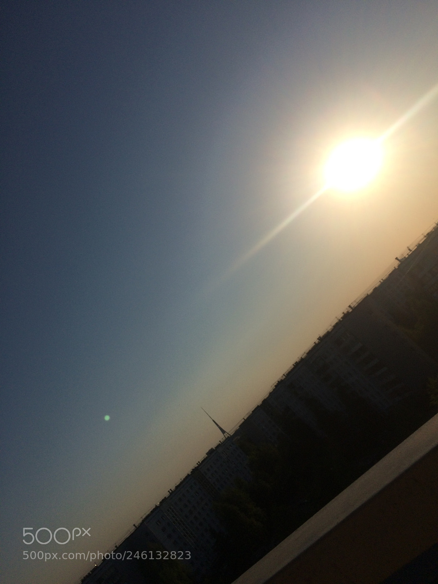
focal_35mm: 29
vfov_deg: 61.7
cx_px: 219
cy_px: 292
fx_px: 489
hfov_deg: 48.2
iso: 32
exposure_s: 1/13699
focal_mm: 4.15
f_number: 2.2
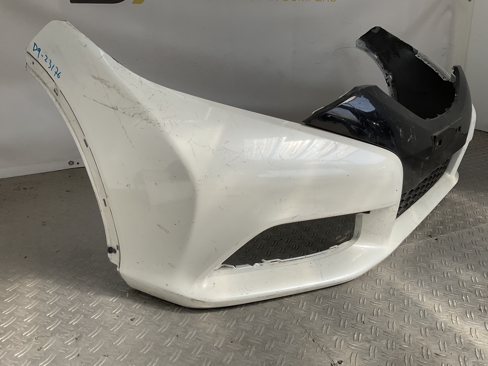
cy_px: 183
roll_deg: -1.2
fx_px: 409
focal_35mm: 29
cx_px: 244
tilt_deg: -20.7
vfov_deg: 48.2
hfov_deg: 61.7
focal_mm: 3
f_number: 1.8
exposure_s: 1/1311
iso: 16
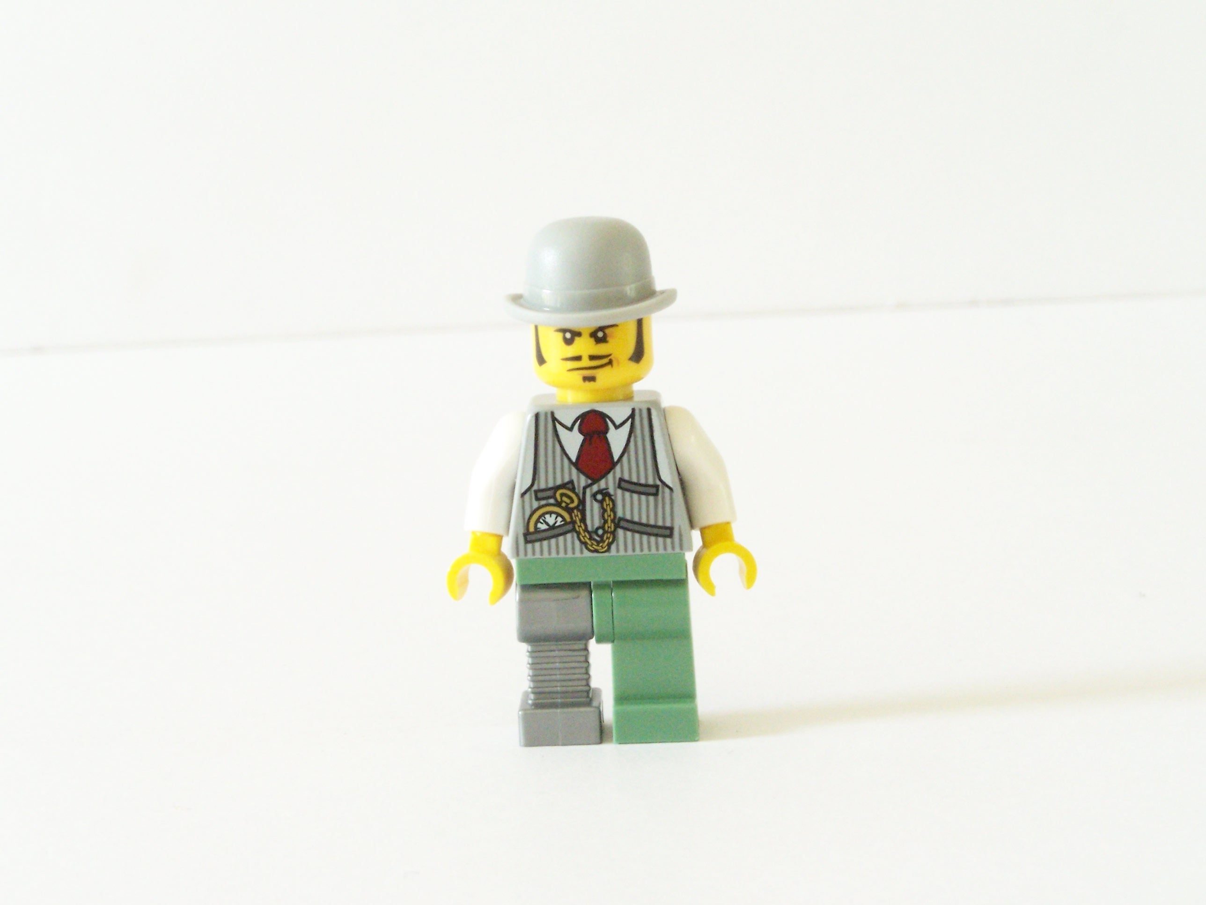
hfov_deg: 20.9
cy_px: 452
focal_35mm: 94
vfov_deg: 15.7
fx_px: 3275
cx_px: 603
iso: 400
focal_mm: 15.6
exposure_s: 1/15
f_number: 8
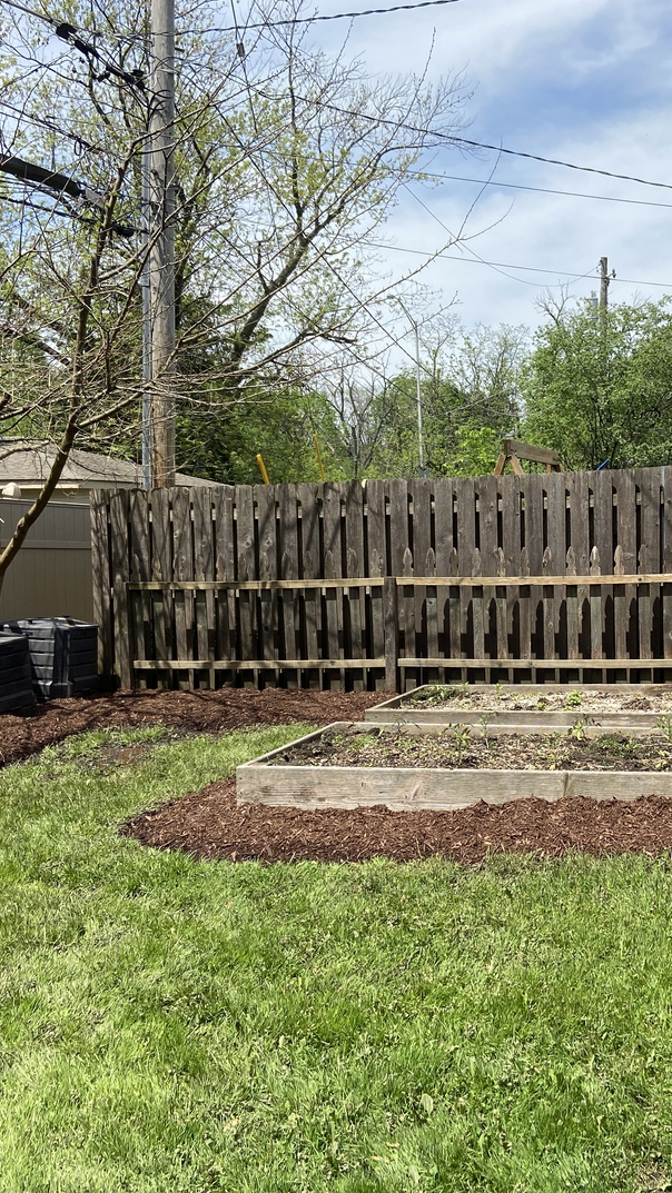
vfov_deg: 52.8
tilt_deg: -1.3
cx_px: 557
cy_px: 596
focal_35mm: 38
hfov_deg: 30.3
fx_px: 1203
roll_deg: +1.8
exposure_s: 1/1927
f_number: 1.8
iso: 32
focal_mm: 4.25
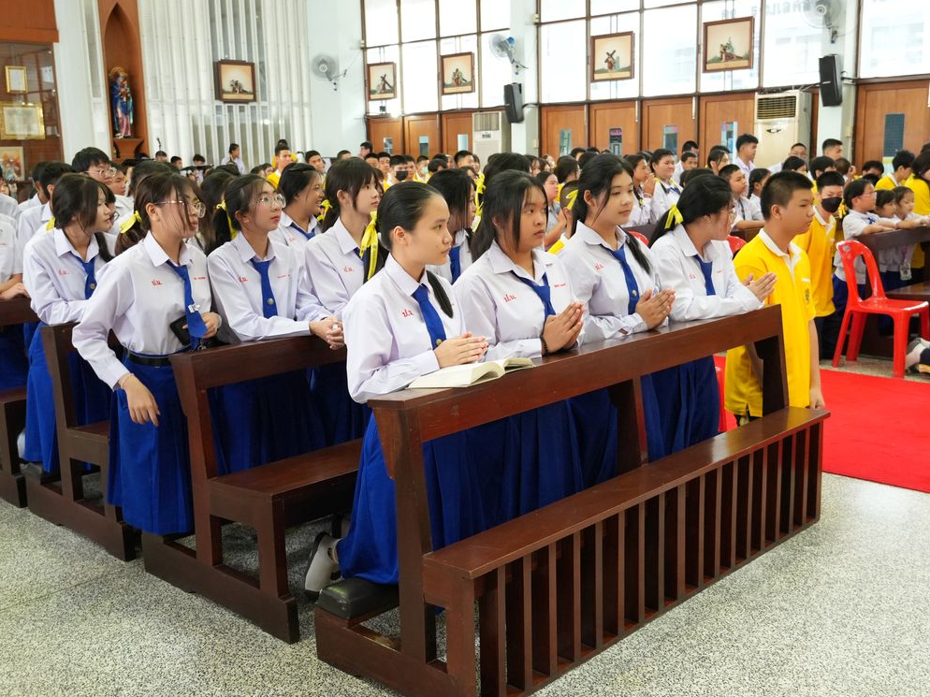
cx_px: 452
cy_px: 348
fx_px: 1008
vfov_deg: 38.1
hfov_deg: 49.5
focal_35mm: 38
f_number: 4
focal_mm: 23
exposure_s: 1/80
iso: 2000
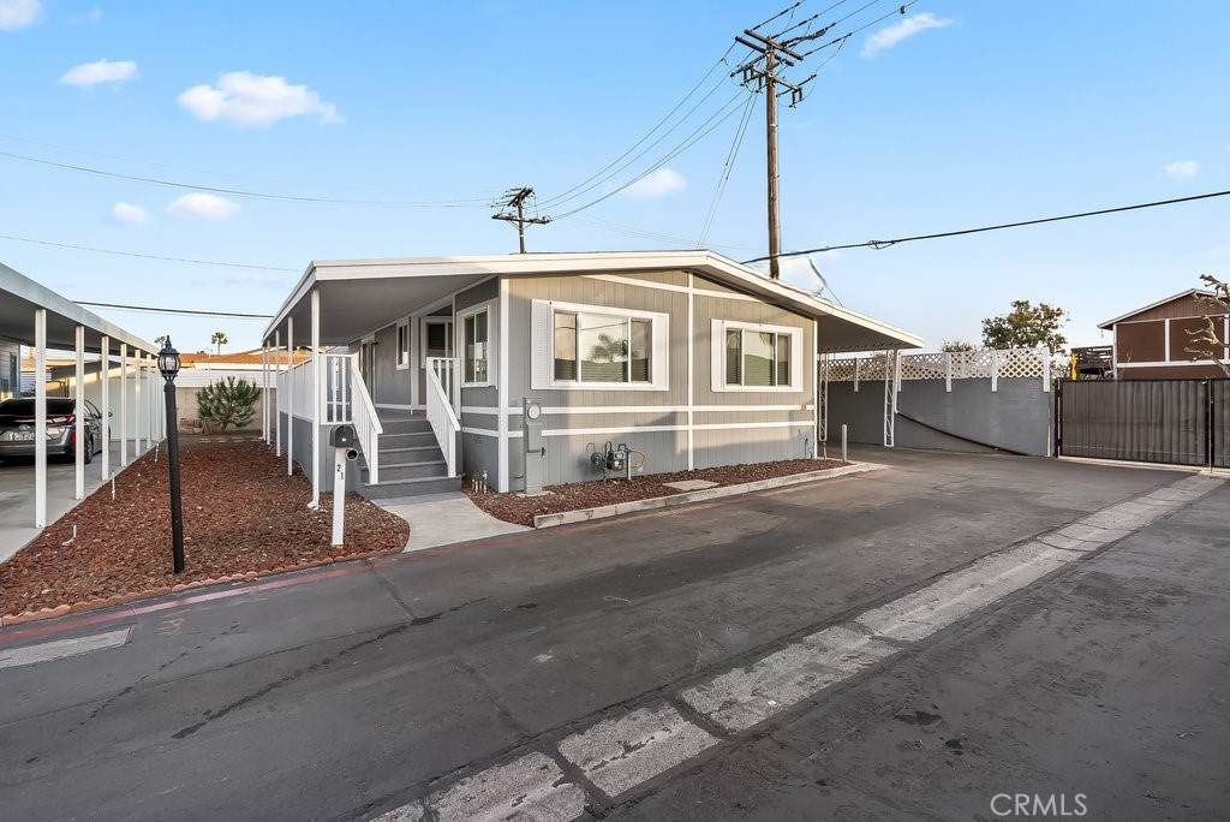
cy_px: 411
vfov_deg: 73.8
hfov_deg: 96.7
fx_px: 547
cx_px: 615
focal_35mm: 16
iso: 320
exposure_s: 1/80
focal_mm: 16
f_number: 8
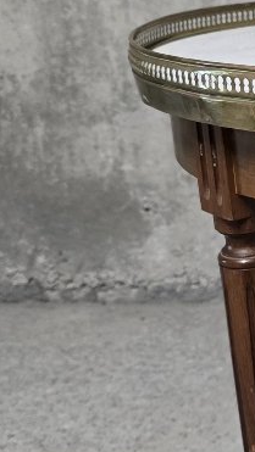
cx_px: 449
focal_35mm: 81
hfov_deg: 13.5
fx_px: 973
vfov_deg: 26.2
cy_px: 258
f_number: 1.7
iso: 800
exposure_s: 1/100
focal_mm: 6.3
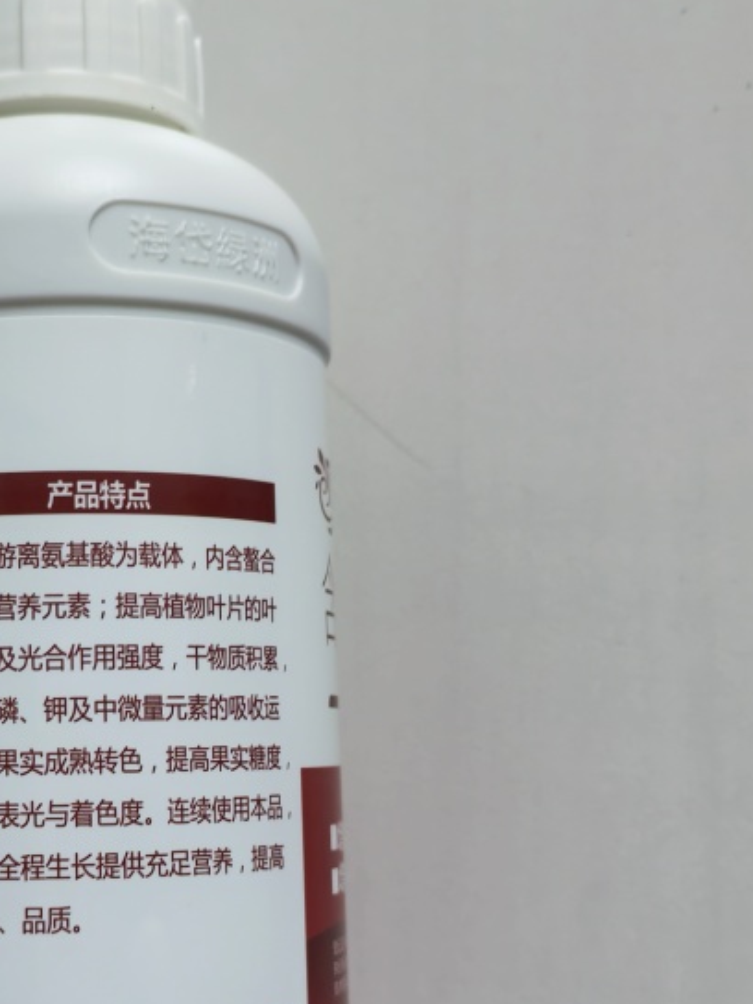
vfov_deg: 36.0
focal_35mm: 53
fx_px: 1537
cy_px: 614
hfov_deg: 26.8
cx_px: 116
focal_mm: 5.52
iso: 64
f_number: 1.9
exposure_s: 1/50
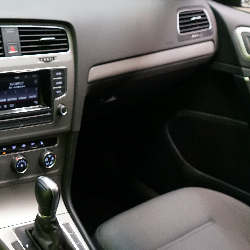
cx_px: -26
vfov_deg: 26.7
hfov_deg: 25.3
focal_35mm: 63
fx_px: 515
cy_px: 207
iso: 4000
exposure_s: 1/50
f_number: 5.6
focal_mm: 28
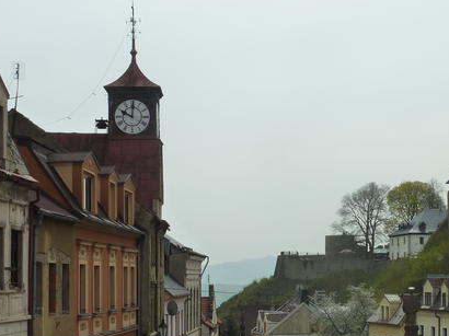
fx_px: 972
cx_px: 316
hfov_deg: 25.8
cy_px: 243
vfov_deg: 19.5
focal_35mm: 75
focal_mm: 7.9
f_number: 5.6
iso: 125
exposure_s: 1/640
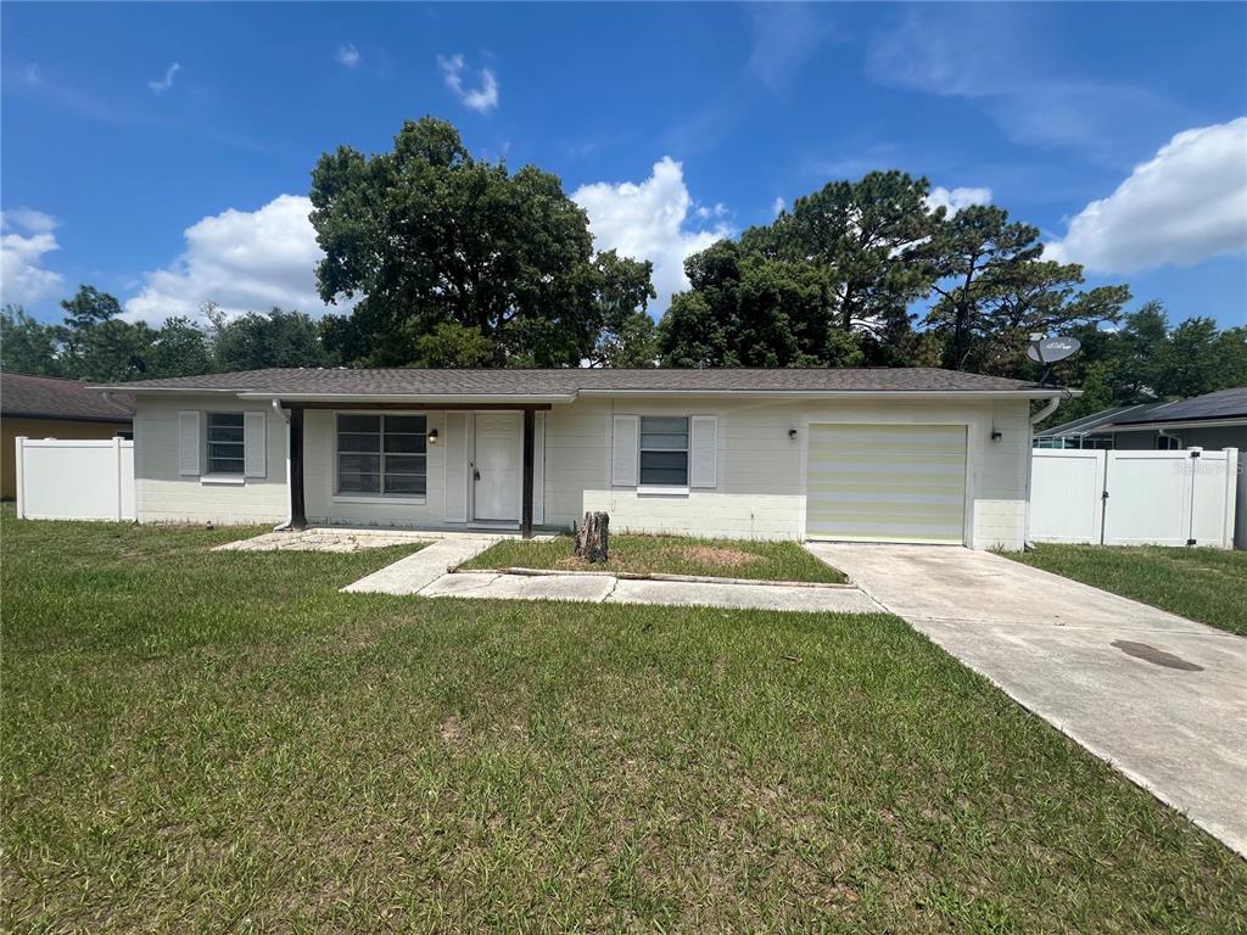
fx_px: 468
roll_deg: -1.1
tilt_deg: -2.3
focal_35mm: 13
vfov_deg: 89.9
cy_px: 468
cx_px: 624
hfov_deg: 106.2
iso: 32
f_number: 1.8
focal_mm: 1.57
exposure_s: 1/2222
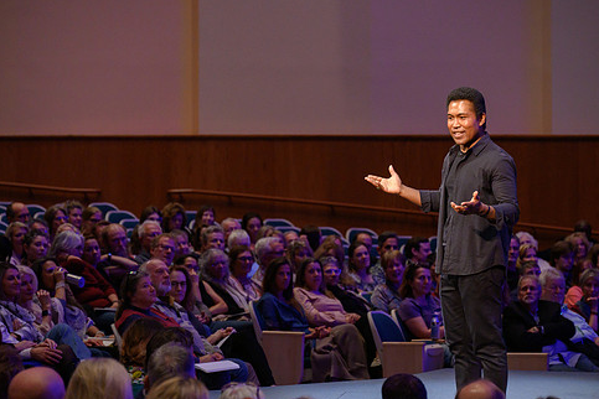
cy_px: 228
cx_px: 305
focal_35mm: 210
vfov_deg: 6.5
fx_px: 3494
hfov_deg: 9.8
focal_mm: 175
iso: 1600
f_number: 6.3
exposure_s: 1/125
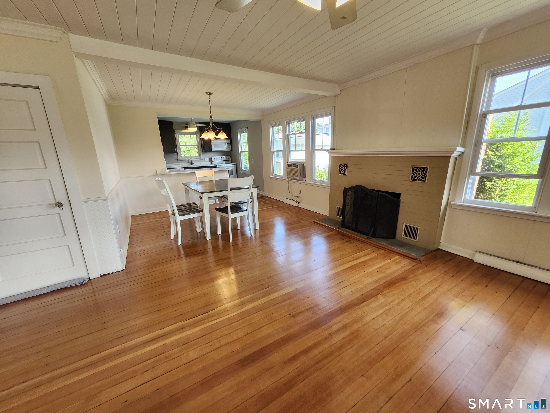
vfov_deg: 89.9
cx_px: 275
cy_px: 206
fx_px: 207
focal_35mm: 13
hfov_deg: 106.2
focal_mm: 1.74
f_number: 2.2
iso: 64
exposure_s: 1/60
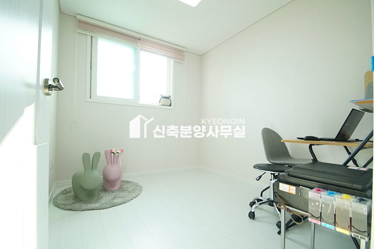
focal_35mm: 15
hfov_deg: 100.4
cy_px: 124
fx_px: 156
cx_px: 187
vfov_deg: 77.2
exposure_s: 1/320
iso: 800
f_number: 4
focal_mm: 10
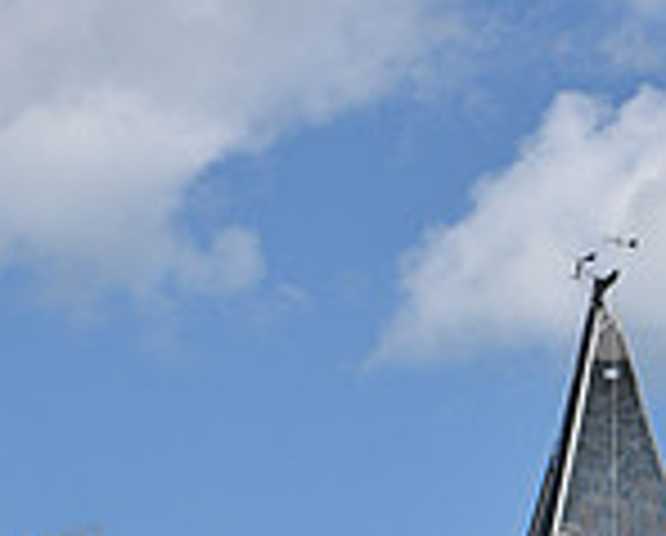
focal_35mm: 312
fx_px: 6162
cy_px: 1189
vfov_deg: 4.9
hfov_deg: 6.2
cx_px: 340
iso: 320
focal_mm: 85
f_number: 9
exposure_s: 1/1000
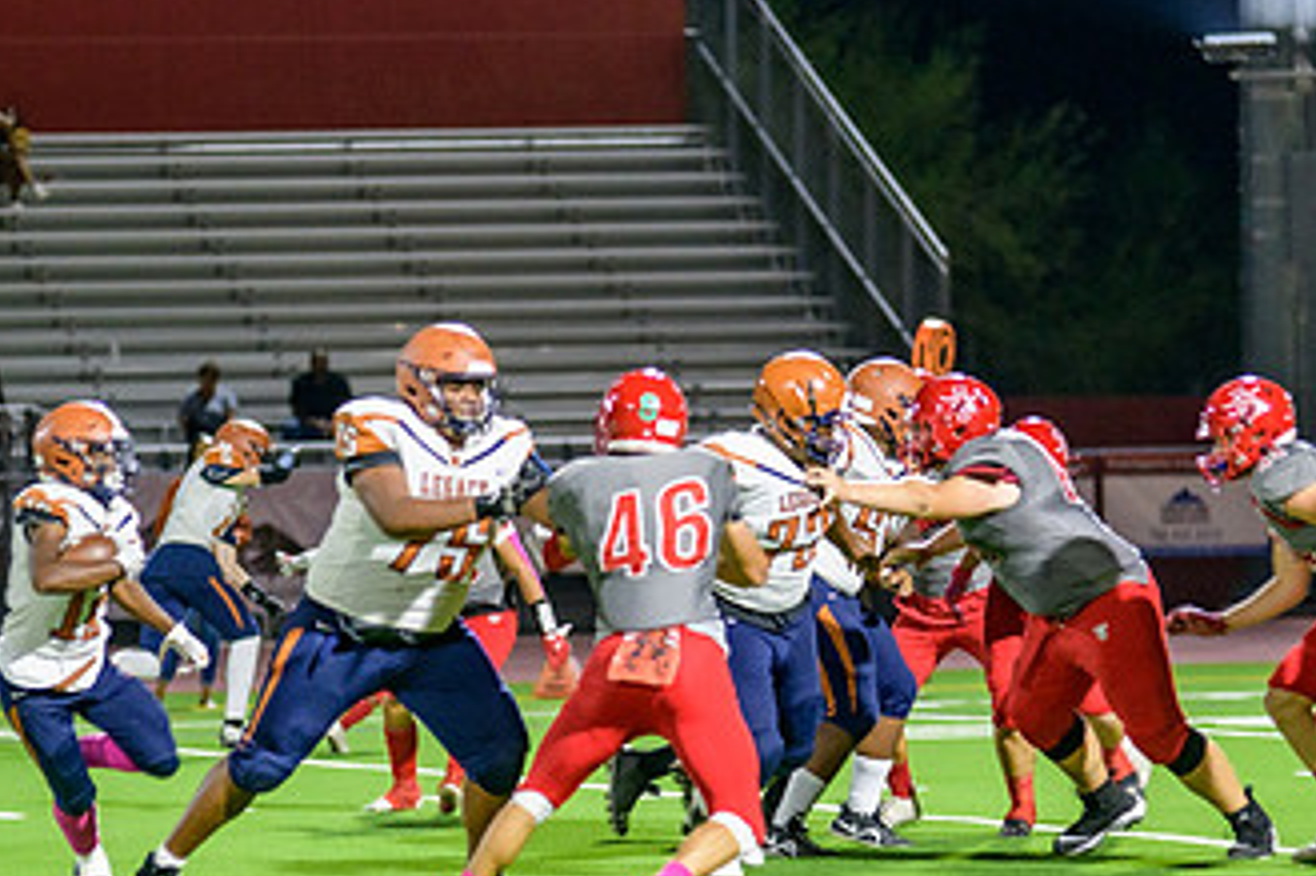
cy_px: 646
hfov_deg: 8.0
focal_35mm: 256
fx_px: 9353
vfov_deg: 5.4
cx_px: 724
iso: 1600
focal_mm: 145
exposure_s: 1/250
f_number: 2.8
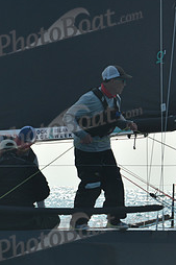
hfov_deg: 5.2
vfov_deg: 7.8
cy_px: 195
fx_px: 1946
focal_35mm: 265
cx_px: -57
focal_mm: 116
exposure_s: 1/640
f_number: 7.1
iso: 320
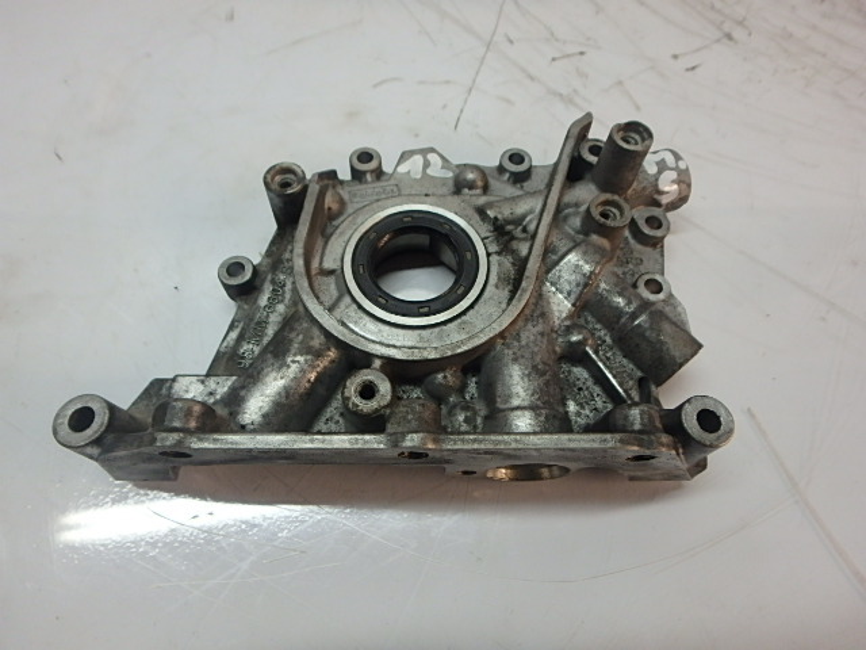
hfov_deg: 79.0
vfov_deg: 63.4
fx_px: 525
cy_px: 325
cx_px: 433
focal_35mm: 21
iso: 200
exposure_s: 1/60
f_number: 3.5
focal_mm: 3.7
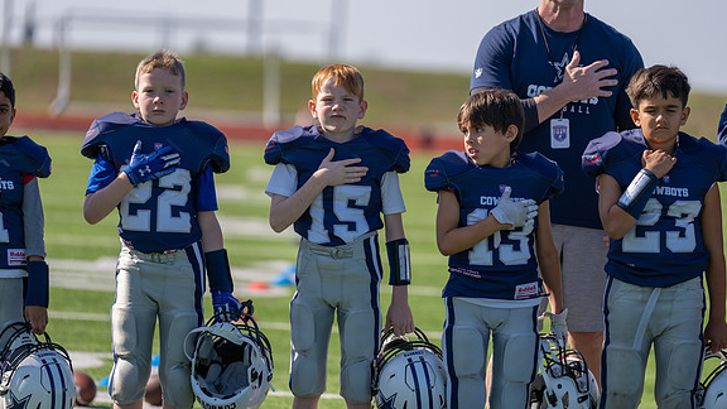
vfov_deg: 5.8
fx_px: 4067
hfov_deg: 10.2
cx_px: 362
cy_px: 169
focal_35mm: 211
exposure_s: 1/1600
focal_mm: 200
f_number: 2.8
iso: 100
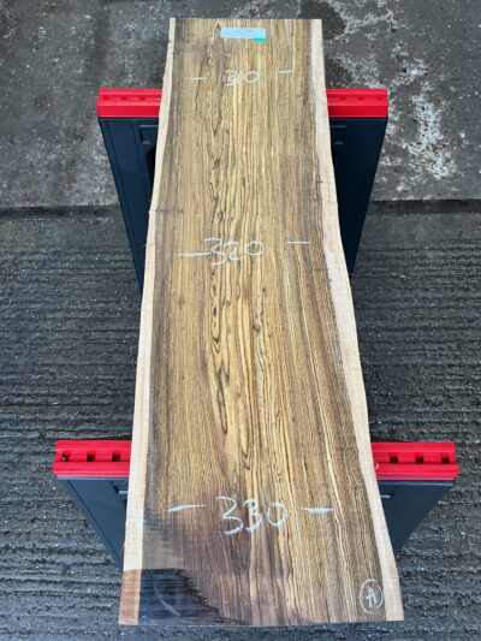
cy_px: 320
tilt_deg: -65.6
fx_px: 537
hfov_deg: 48.2
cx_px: 240
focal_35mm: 29
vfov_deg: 61.6
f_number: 1.8
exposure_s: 1/50
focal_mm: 3
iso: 50
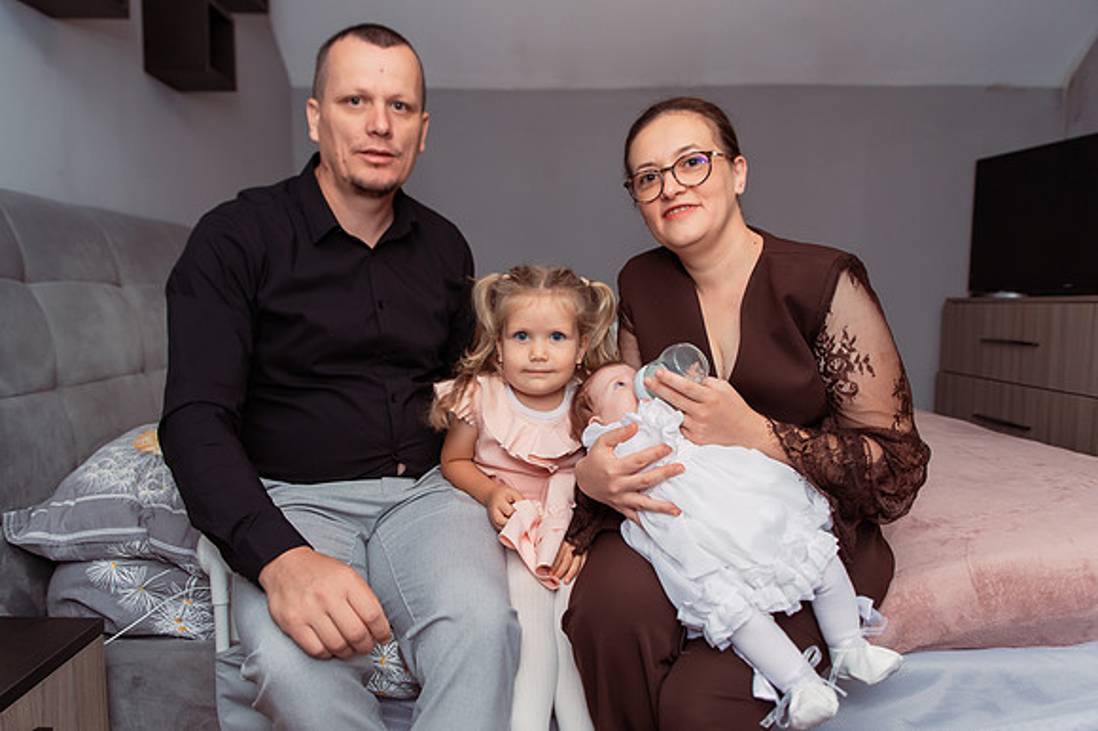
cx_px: 516
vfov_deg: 48.2
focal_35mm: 27
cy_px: 359
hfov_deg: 67.7
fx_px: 817
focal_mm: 24
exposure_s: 1/250
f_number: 3.5
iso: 500
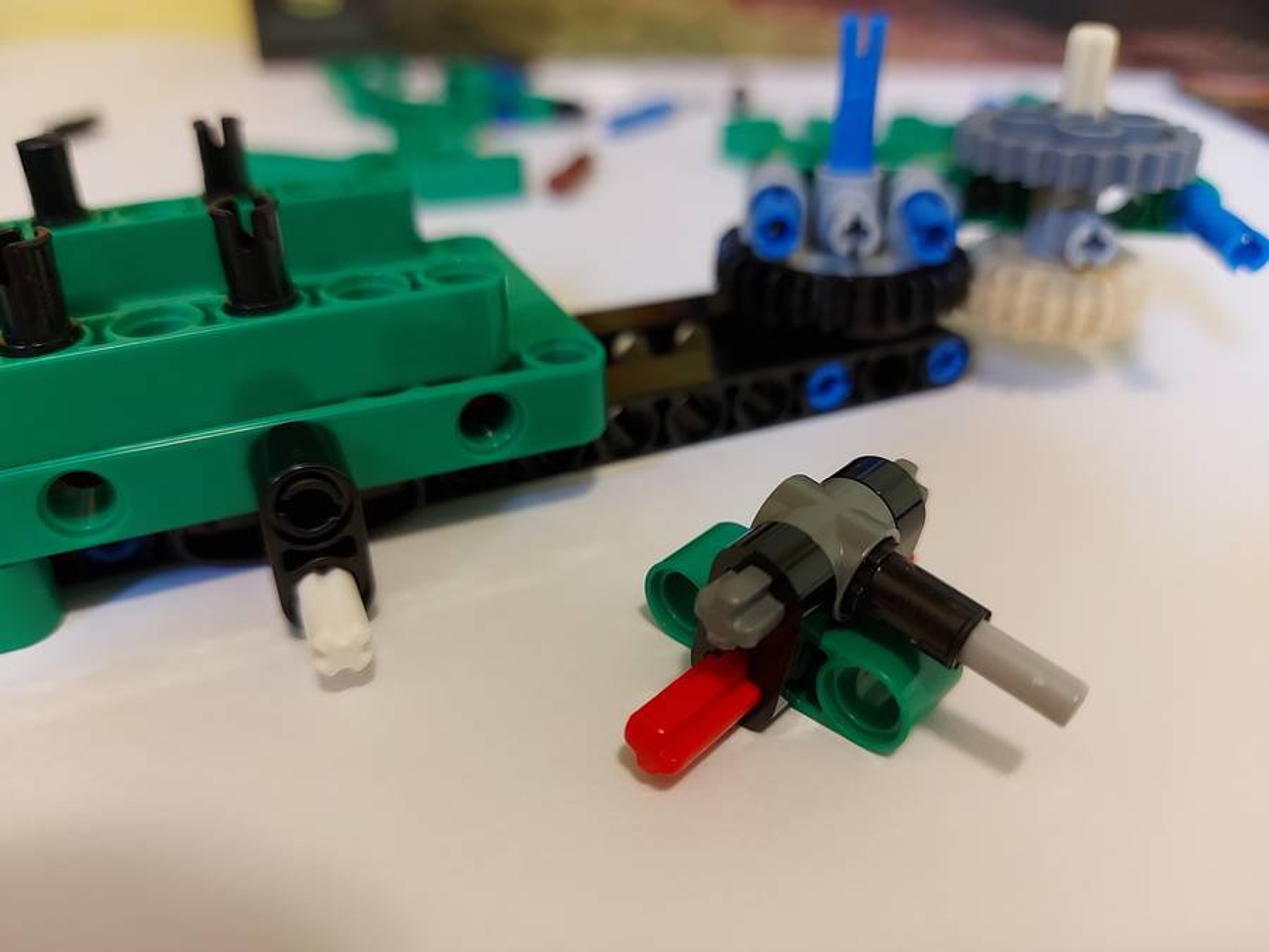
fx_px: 880
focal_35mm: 24
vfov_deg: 56.8
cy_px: 476
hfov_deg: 71.6
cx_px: 634
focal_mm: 5.23
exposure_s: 1/33
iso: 200
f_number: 1.8
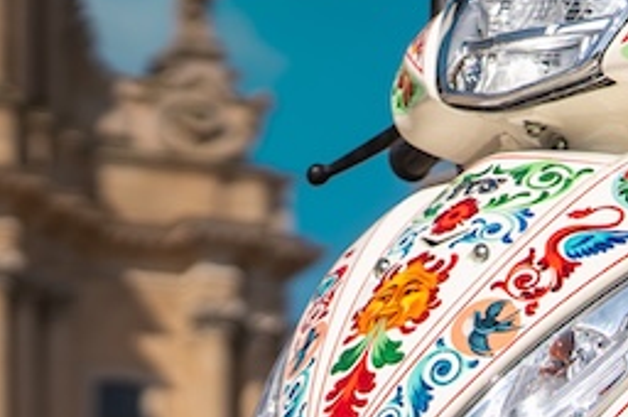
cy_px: 288
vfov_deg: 6.3
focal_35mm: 219
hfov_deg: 9.4
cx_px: 402
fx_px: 3815
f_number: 2
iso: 100
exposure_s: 1/8000
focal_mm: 40
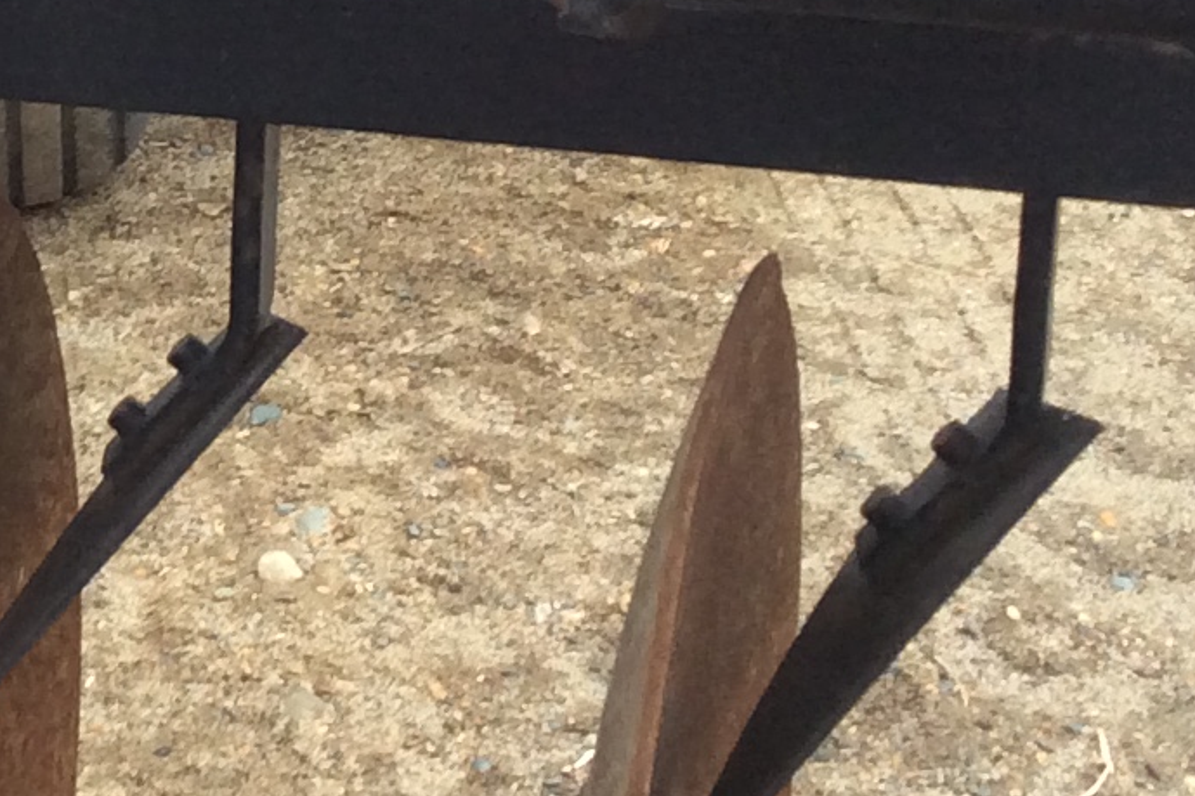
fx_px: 4148
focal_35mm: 125
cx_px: -128
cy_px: -123
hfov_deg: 15.9
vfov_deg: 10.8
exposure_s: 1/120
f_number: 2.4
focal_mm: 3.3
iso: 40
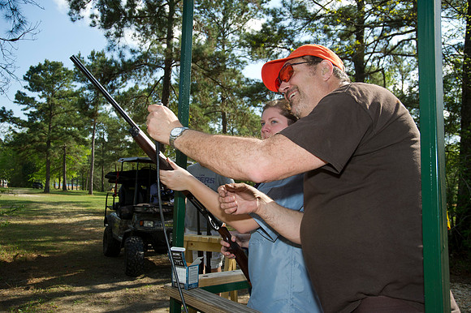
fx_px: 418
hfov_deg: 58.7
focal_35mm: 32
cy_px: 156
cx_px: 236
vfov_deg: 41.1
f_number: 6.3
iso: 100
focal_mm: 32
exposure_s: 1/250
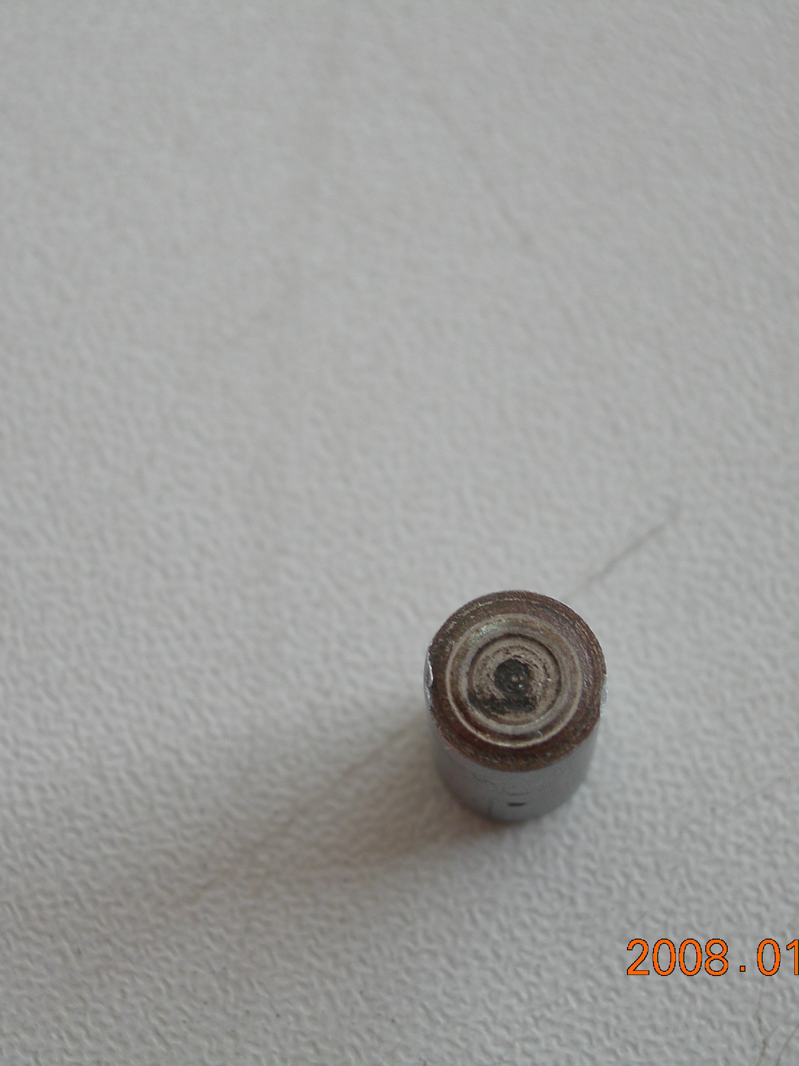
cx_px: 420
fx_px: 2523
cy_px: 532
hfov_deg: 18.0
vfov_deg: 23.8
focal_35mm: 82
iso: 50
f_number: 3.5
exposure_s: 1/54.3
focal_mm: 12.7
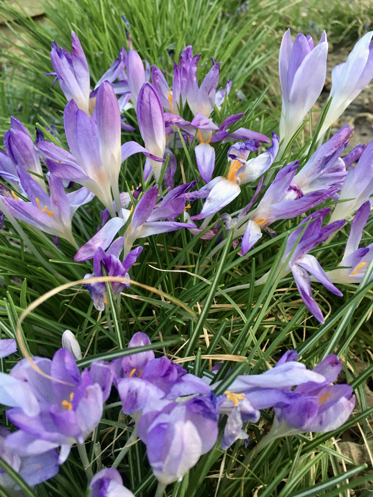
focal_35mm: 29
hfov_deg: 48.2
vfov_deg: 61.7
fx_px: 417
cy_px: 248
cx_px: 186
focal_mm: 4.15
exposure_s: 1/33
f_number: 2.2
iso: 125
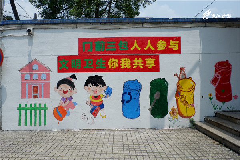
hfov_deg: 73.7
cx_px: 120
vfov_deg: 53.1
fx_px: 160
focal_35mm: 24
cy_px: 80
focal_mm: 16
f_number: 11
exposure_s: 1/400
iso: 200
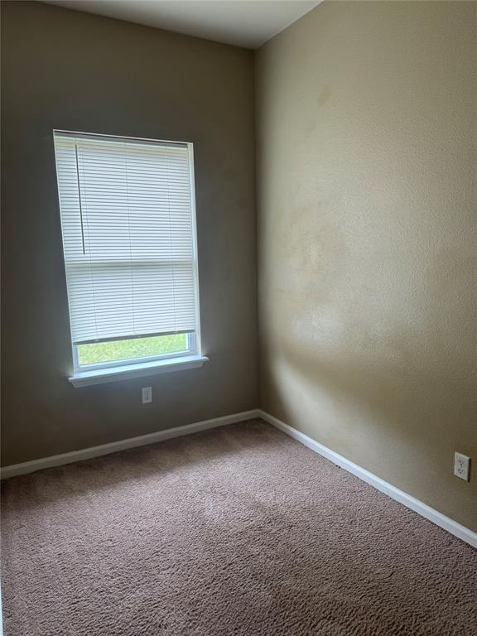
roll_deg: +1.5
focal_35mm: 24
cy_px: 318
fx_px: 441
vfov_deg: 71.6
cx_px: 238
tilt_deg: -8.3
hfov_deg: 56.8
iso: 100
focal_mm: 6.76
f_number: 1.78
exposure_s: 1/159
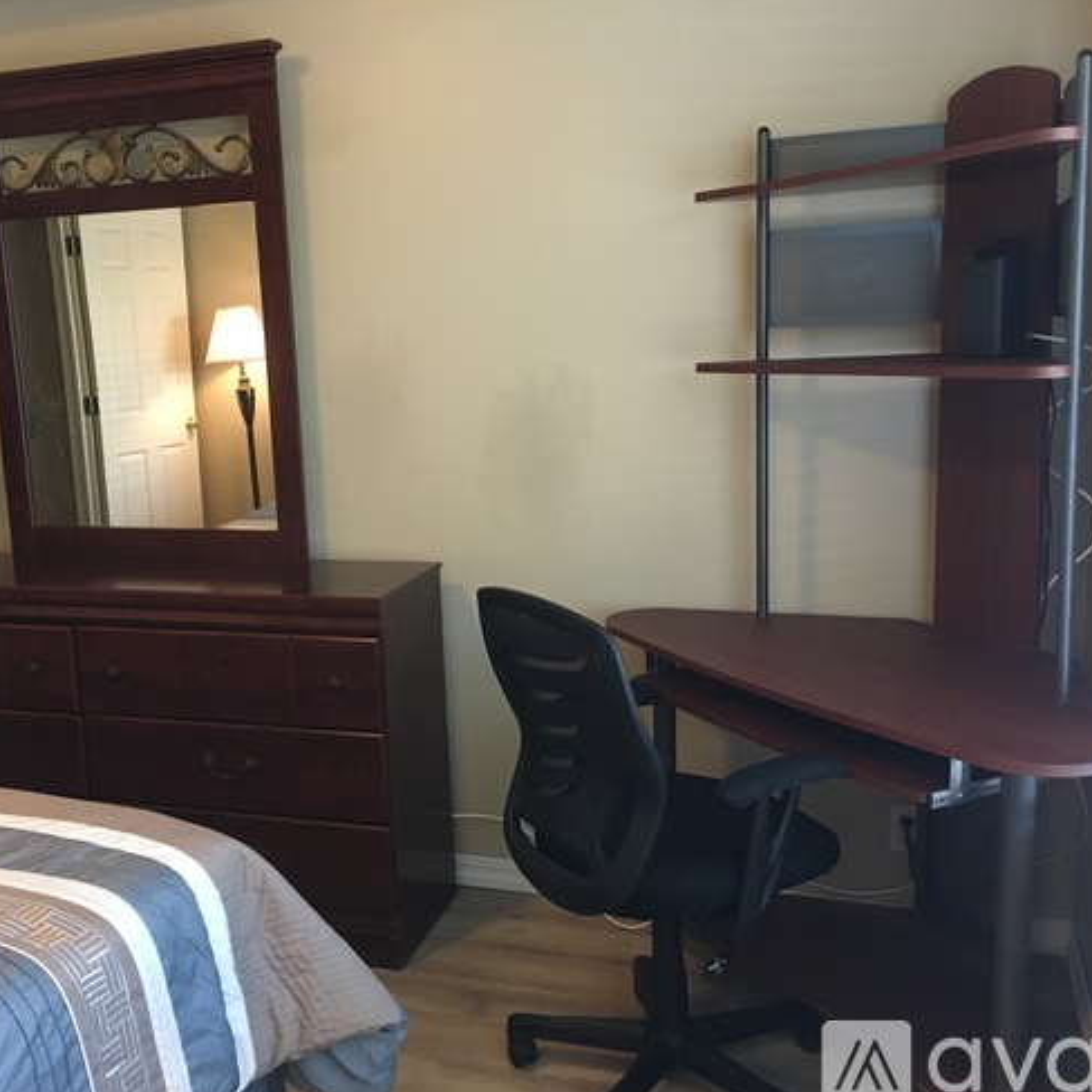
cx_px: 437
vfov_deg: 47.2
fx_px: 1249
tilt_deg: -11.5
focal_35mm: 35
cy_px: 550
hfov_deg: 47.0
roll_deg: +1.9
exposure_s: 1/30
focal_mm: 4.15
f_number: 2.2
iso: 200
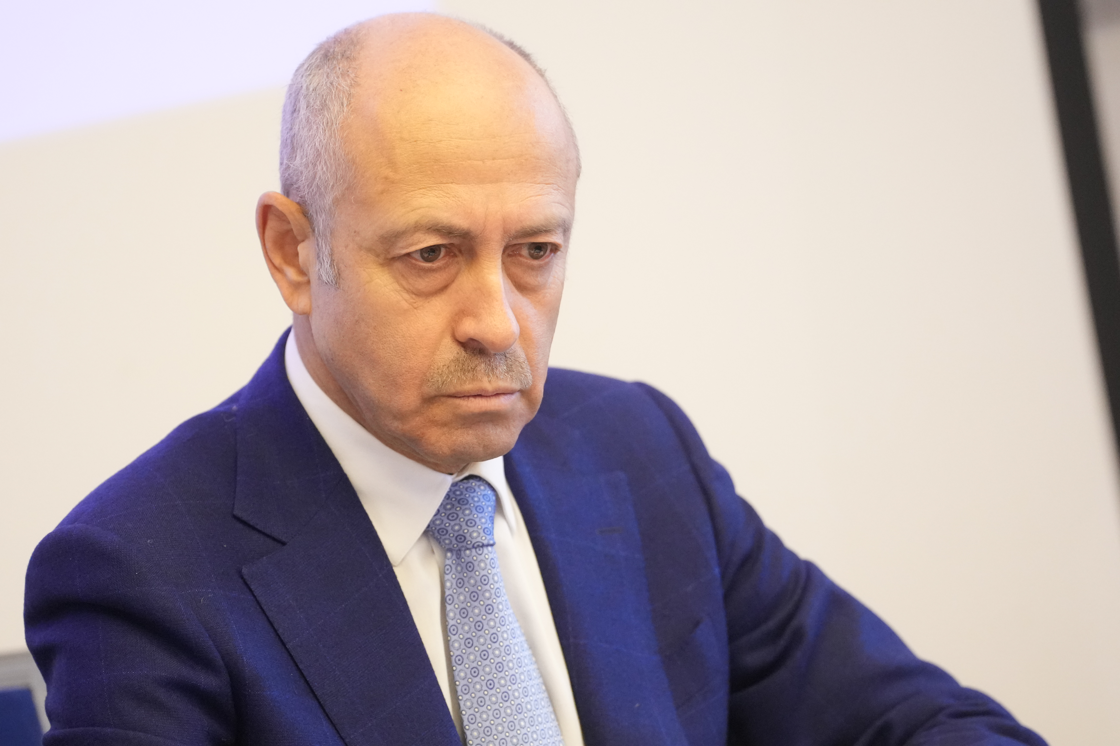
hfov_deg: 6.9
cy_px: 373
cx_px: 560
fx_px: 9333
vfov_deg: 4.6
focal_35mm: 300
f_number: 2.8
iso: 5000
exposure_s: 1/320
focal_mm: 200
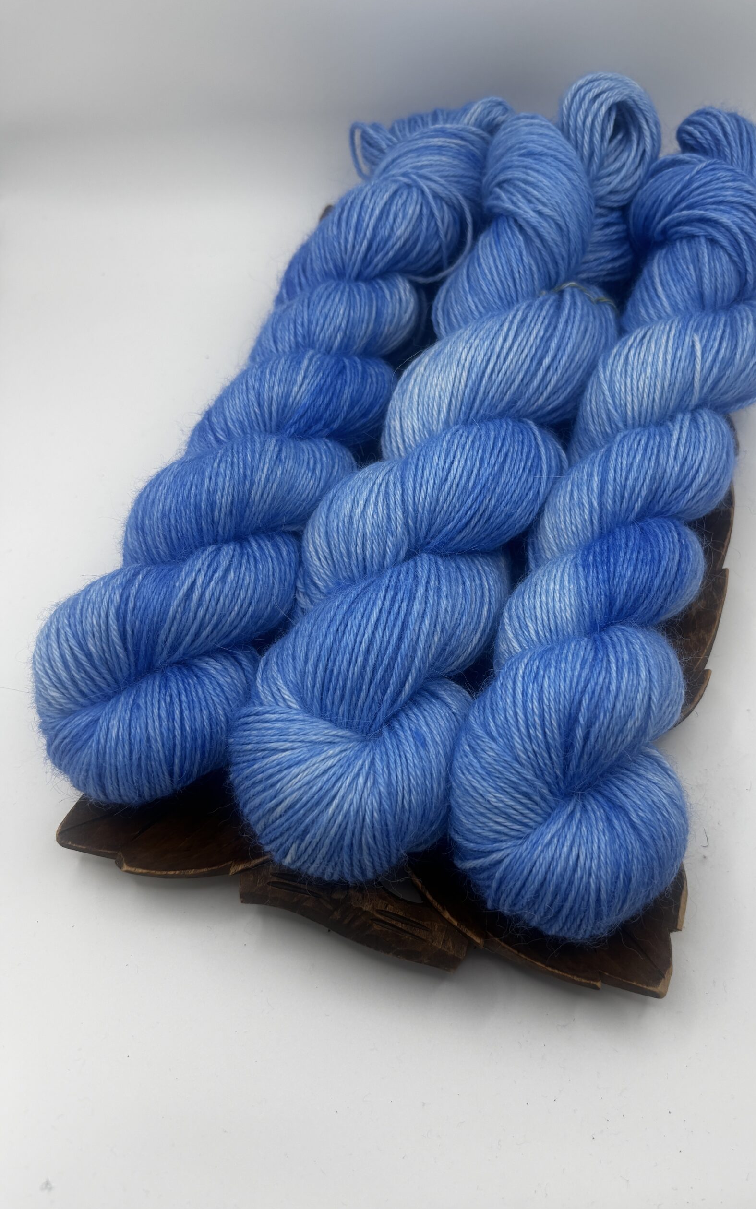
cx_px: 453
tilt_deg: -59.7
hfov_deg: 44.3
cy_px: 601
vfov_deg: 66.5
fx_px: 923
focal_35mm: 28
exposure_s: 1/237
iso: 40
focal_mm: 5.96
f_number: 1.6
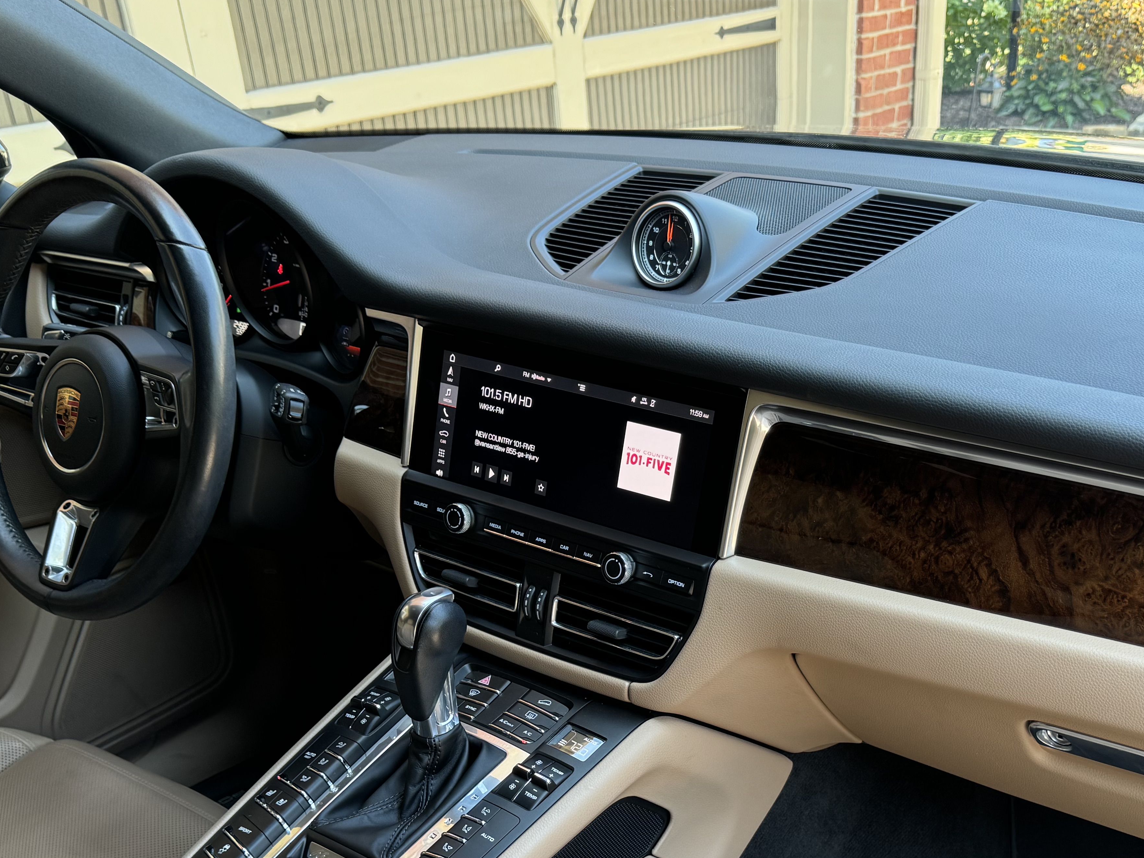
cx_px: 673
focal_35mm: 39
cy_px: 678
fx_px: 1289
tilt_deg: -31.6
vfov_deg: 35.7
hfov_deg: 47.6
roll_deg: +2.5
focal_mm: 6.76
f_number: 1.78
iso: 125
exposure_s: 1/121
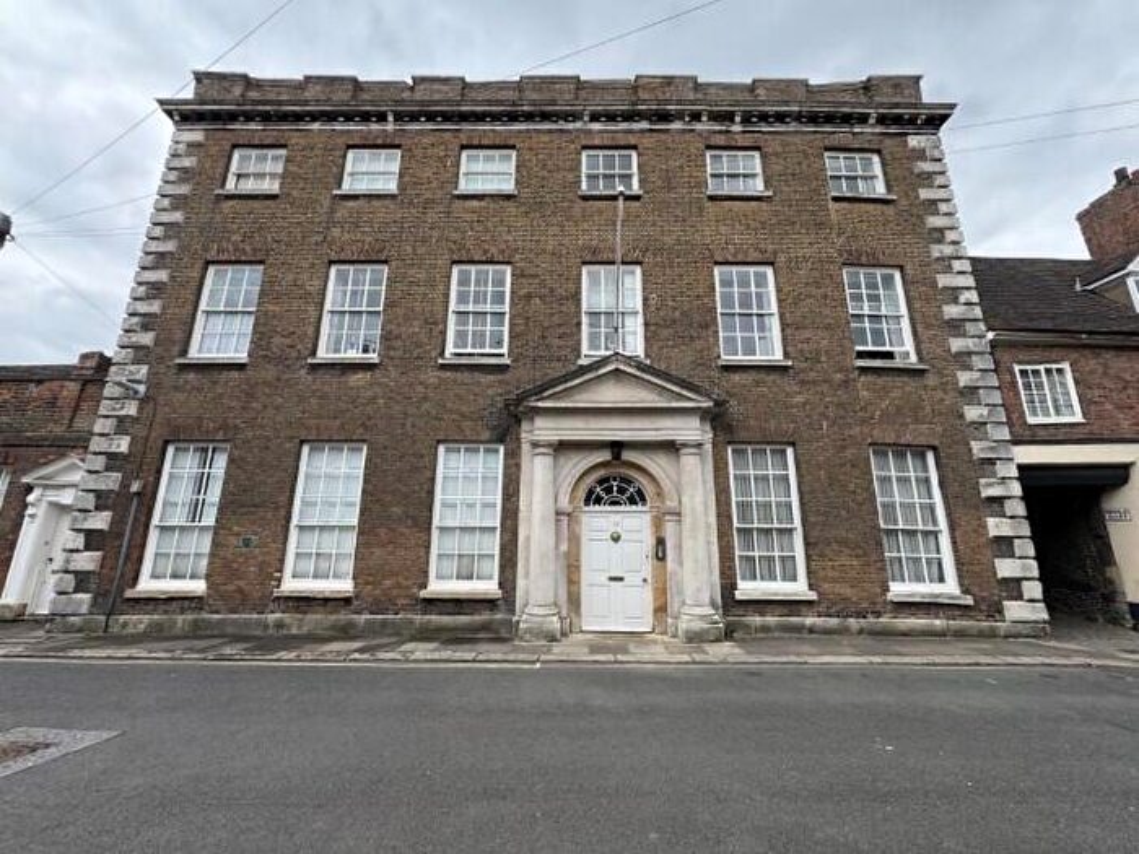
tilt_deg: +13.8
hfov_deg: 102.1
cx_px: 570
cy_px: 427
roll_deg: -1.2
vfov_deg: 85.7
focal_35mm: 14
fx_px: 461
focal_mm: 2.22
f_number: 2.2
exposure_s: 1/335
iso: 40
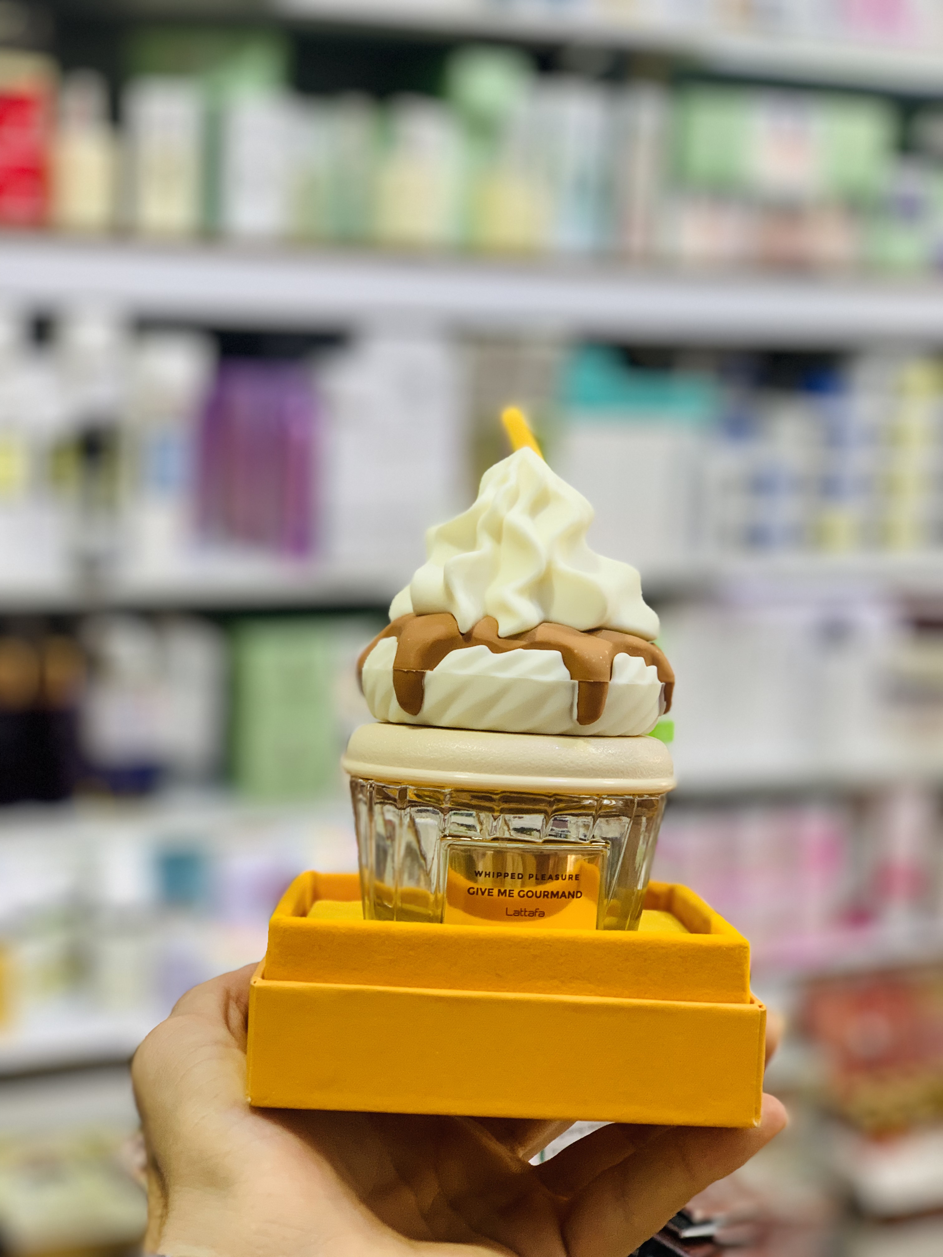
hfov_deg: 28.0
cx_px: 472
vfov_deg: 36.8
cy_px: 628
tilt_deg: -8.2
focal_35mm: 52
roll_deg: -1.8
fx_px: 1889
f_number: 2.4
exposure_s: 1/100
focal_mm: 6
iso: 80
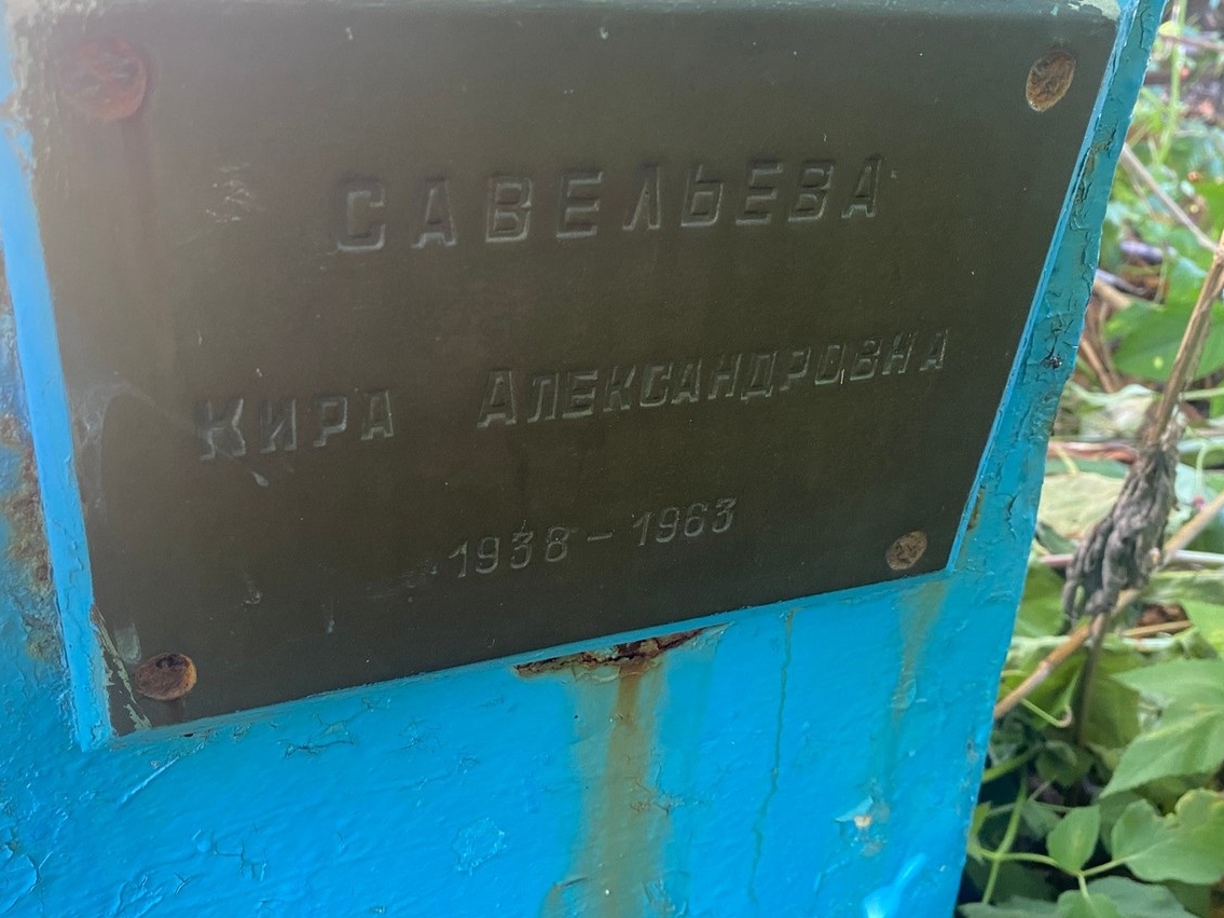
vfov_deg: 42.9
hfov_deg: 55.2
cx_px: 537
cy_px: 443
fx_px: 1167
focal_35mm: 33
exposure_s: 1/60
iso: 200
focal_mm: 4.25
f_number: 1.8
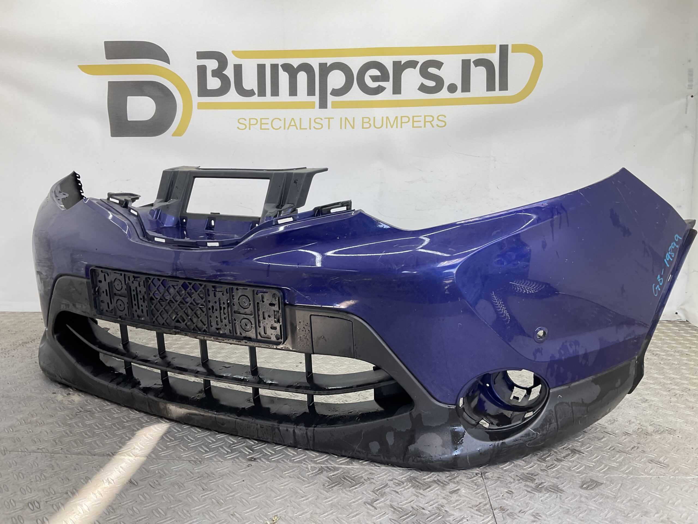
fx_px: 585
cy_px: 262
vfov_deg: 48.2
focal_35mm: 29
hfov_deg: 61.7
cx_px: 349
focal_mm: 3
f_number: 1.8
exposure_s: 1/102
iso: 16
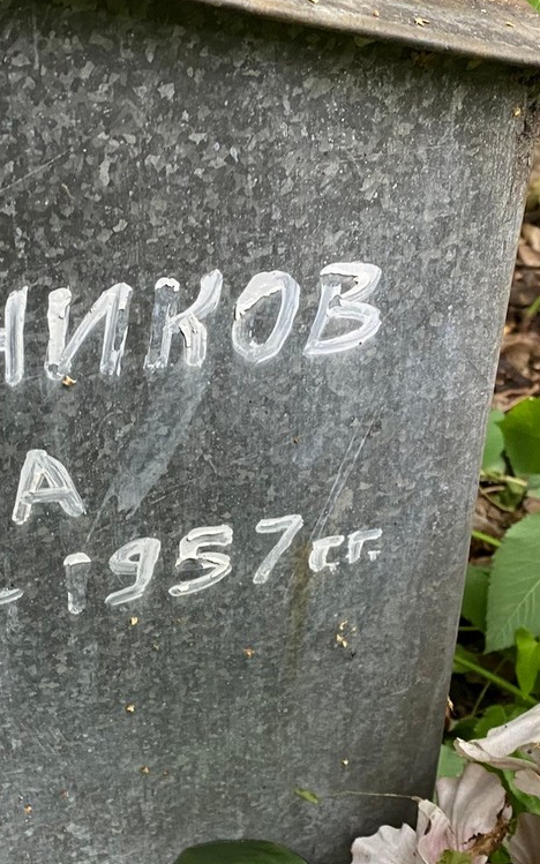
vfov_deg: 38.1
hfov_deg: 24.3
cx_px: 187
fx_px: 1248
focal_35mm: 53
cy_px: 499
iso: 200
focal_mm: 4.25
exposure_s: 1/60
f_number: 1.8
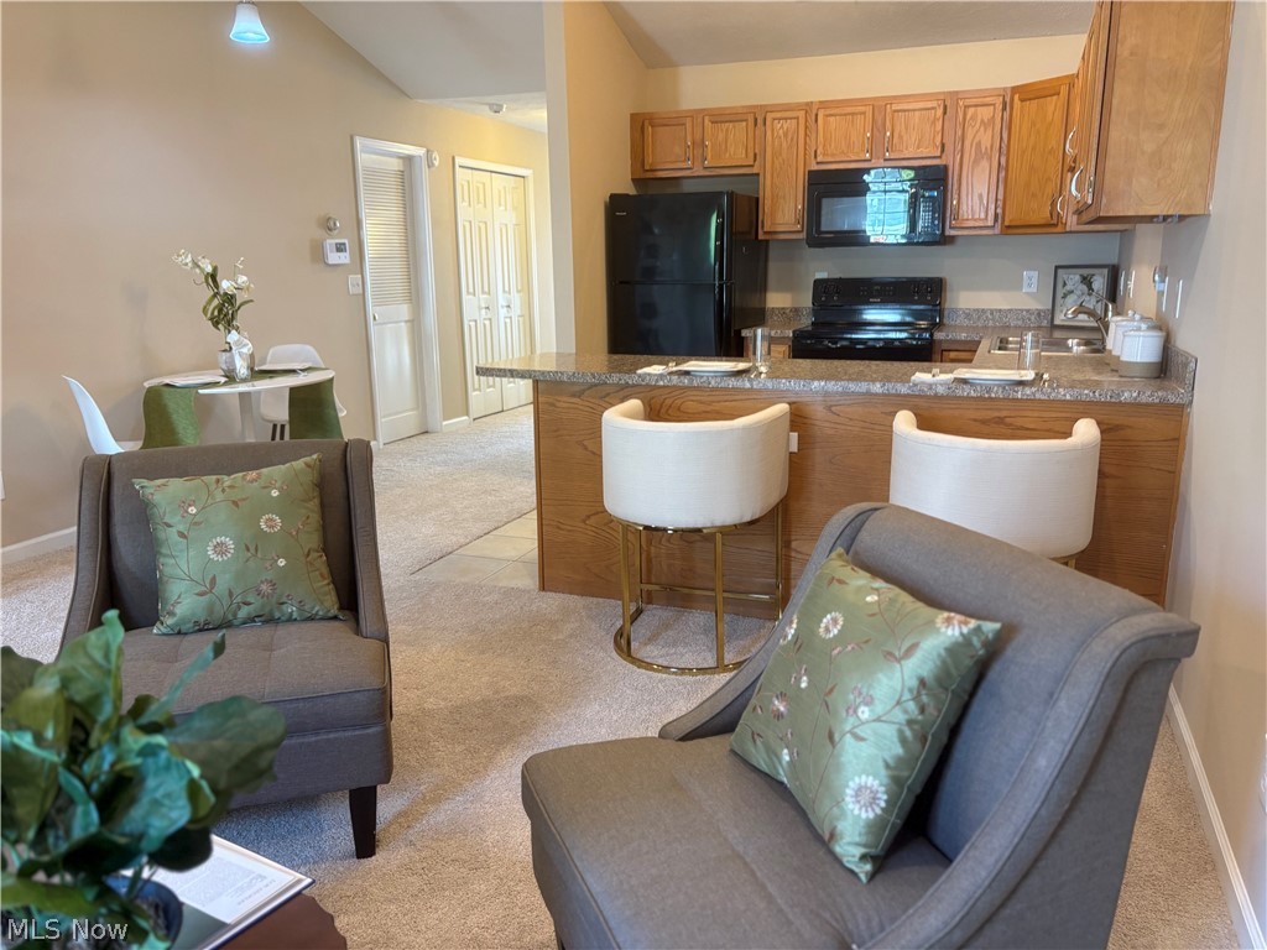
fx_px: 952
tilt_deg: -12.0
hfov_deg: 67.3
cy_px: 475
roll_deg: -0.2
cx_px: 634
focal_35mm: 26
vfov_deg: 53.1
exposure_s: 1/60
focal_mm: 5.96
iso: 160
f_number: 1.6
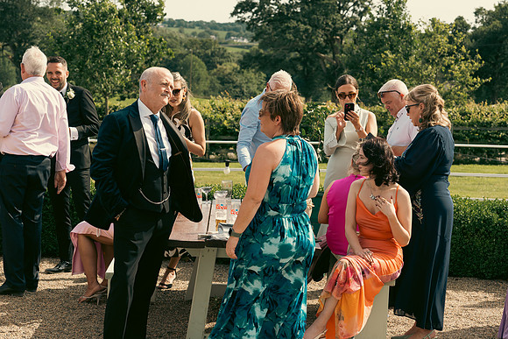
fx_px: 1242
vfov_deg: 15.5
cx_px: 254
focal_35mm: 88
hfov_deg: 23.1
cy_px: 170
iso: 125
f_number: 5
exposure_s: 1/400
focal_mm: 59
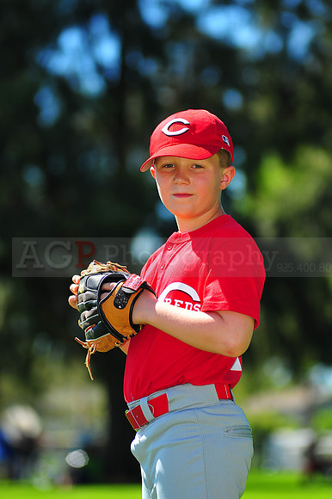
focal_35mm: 180
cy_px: 250
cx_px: 166
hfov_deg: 7.6
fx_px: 2493
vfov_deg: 11.4
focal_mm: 180
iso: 200
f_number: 4.5
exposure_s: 1/800
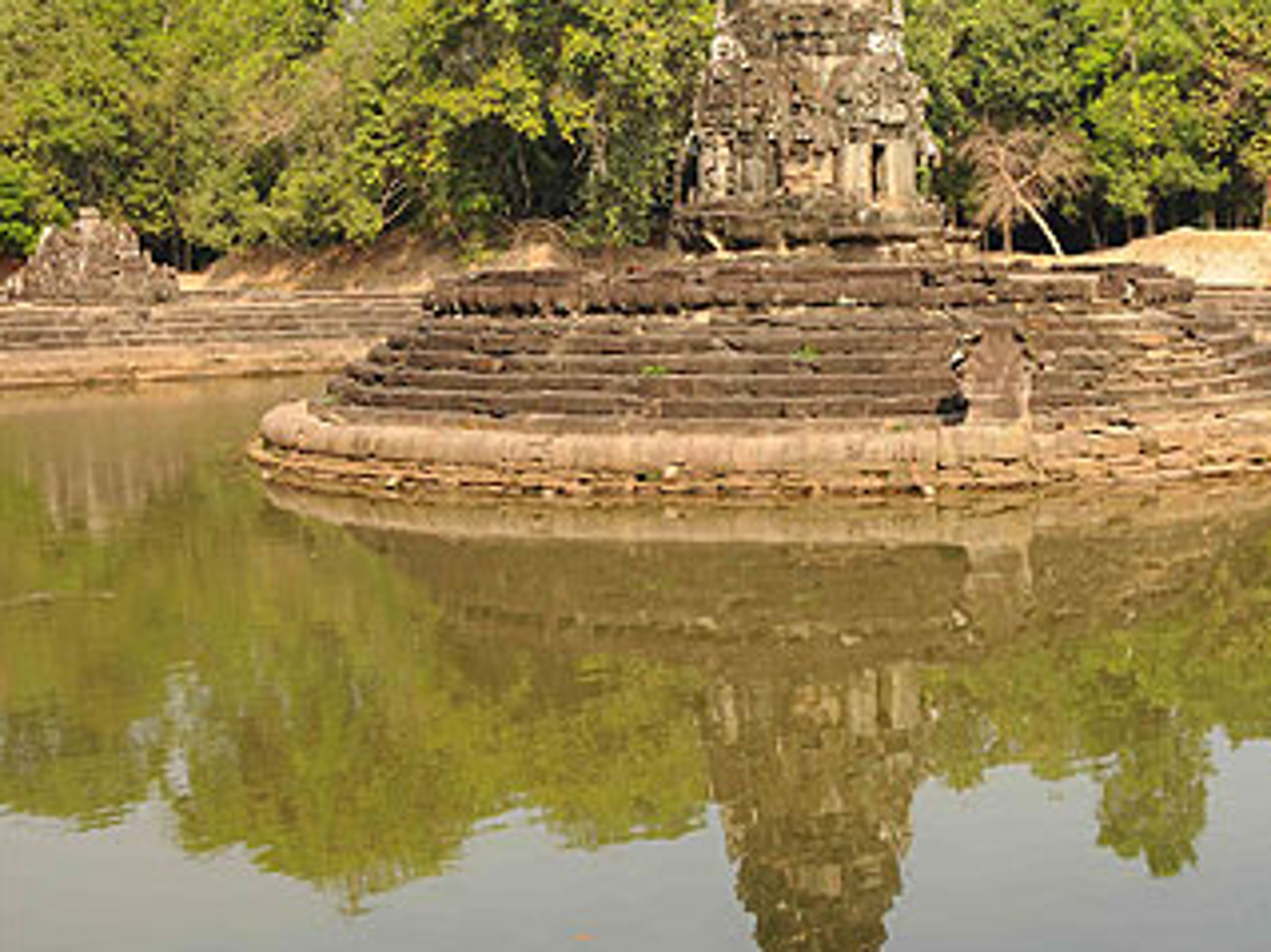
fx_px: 2239
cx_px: 889
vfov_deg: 24.0
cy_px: 388
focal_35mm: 61
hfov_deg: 31.3
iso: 200
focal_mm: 30
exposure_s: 1/200
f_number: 8
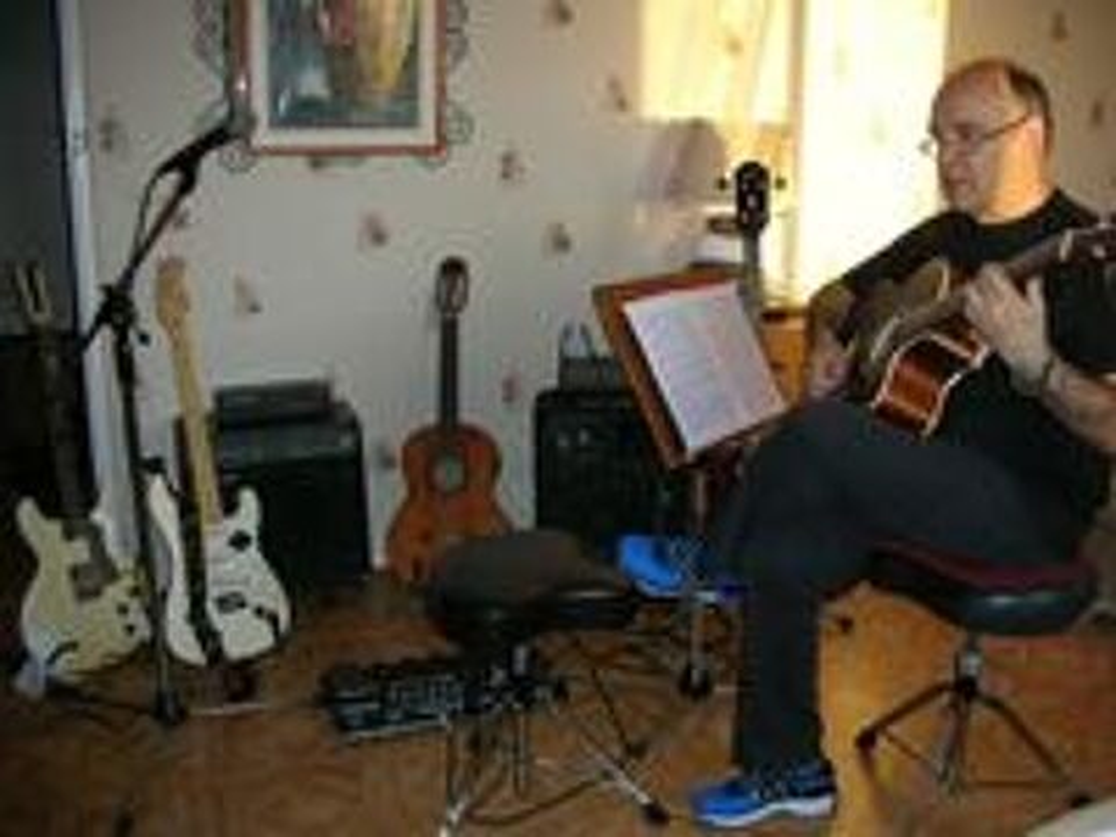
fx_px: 1128
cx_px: 558
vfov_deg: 40.7
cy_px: 418
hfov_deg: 52.6
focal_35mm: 35
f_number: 3
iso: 81
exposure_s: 1/60.1
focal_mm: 5.8
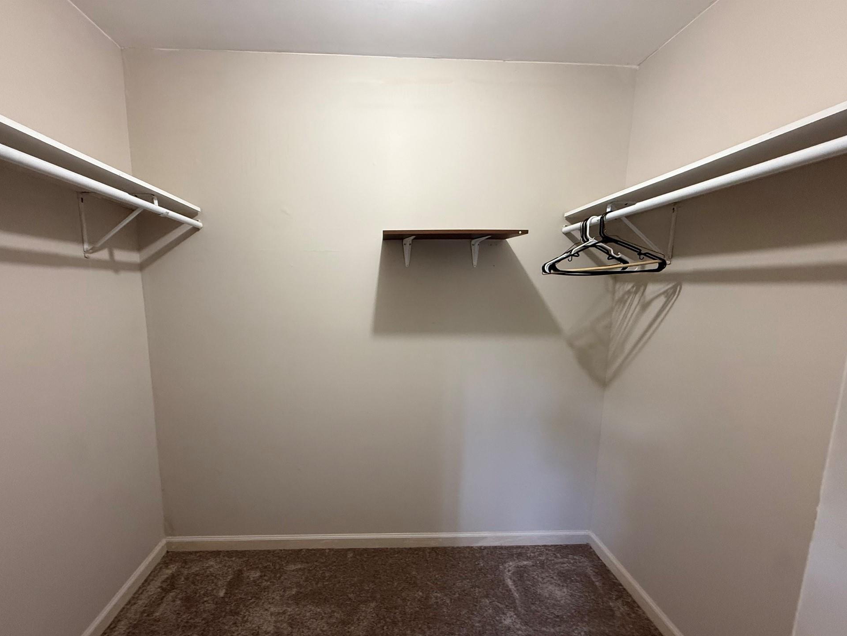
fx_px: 367
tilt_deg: -8.1
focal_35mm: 15
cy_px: 340
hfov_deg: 98.0
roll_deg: -0.5
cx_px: 396
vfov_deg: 81.7
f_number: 2.2
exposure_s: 1/68
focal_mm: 2.22
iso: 400
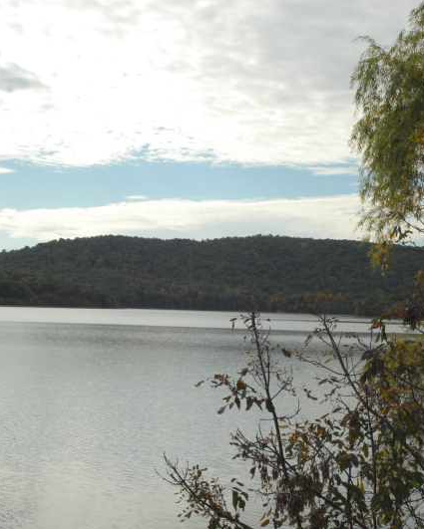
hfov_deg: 22.5
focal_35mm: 68
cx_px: 221
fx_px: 1066
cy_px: 266
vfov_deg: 27.9
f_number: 16
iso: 800
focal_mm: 32
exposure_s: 1/1000
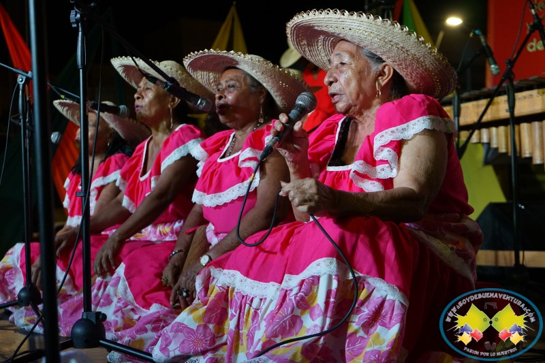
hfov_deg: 38.2
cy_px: 182
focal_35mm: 52
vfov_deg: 26.0
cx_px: 272
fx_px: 787
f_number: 4.5
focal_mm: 52
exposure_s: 1/160
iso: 1600
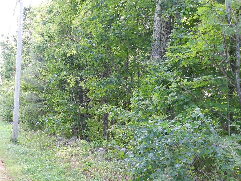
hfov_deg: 36.2
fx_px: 369
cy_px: 90
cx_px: 120
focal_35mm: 53
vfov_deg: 27.5
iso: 250
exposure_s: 1/30
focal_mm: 9.4
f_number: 4.4
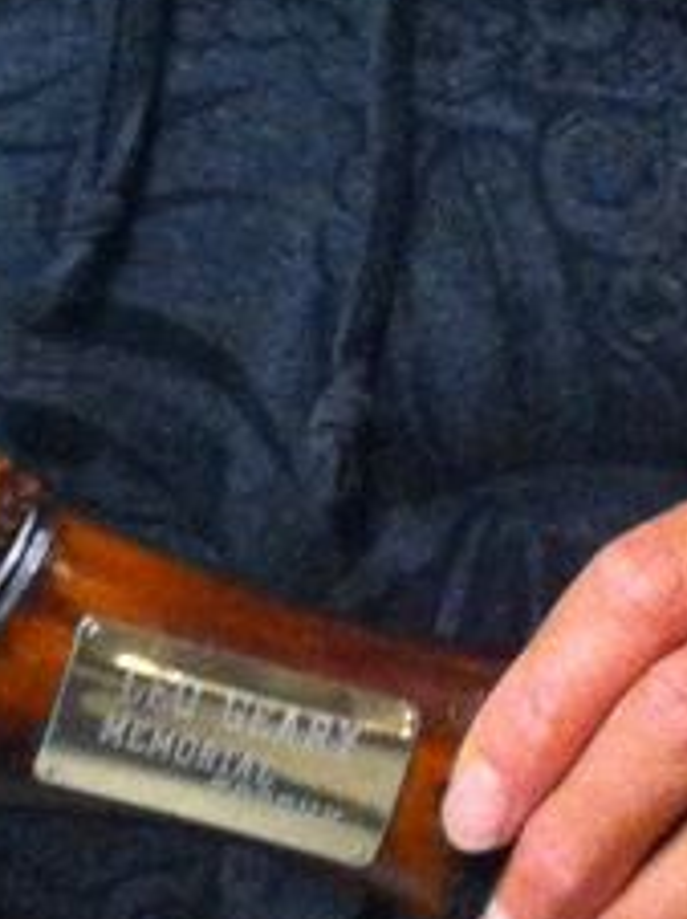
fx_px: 5249
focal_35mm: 198
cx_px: 65
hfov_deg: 7.5
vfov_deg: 9.6
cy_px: -584
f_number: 2.8
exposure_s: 1/15
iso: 320
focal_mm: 3.85
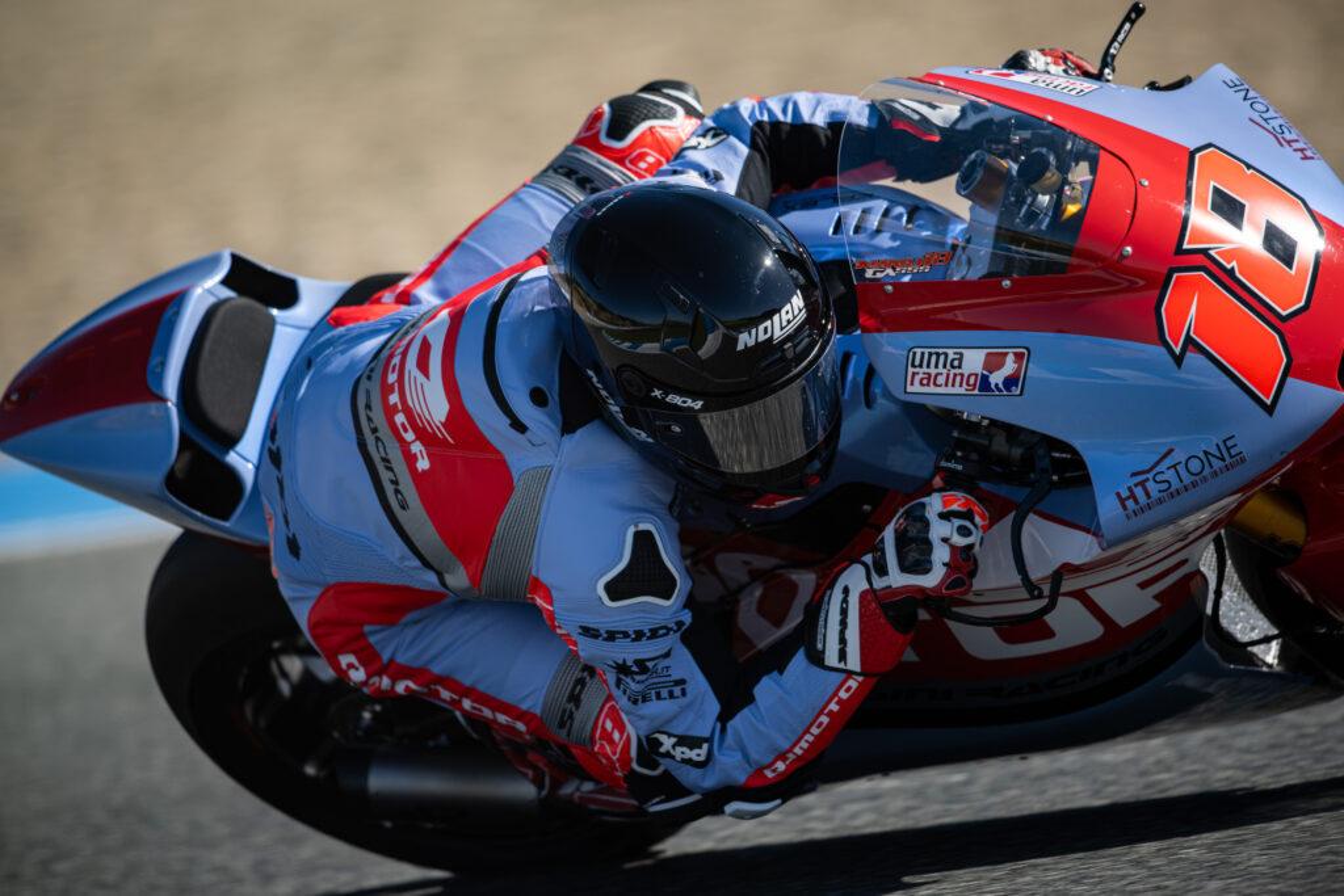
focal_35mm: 500
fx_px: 18668
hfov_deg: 4.1
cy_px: 448
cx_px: 672
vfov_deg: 2.8
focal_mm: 500
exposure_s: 1/1600
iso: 125
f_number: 5
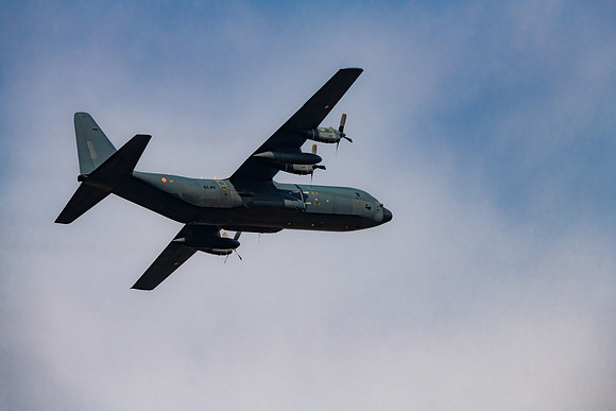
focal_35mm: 450
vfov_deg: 3.1
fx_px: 7701
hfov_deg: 4.6
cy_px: 206
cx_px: 308
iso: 800
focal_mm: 450
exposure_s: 1/1600
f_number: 14
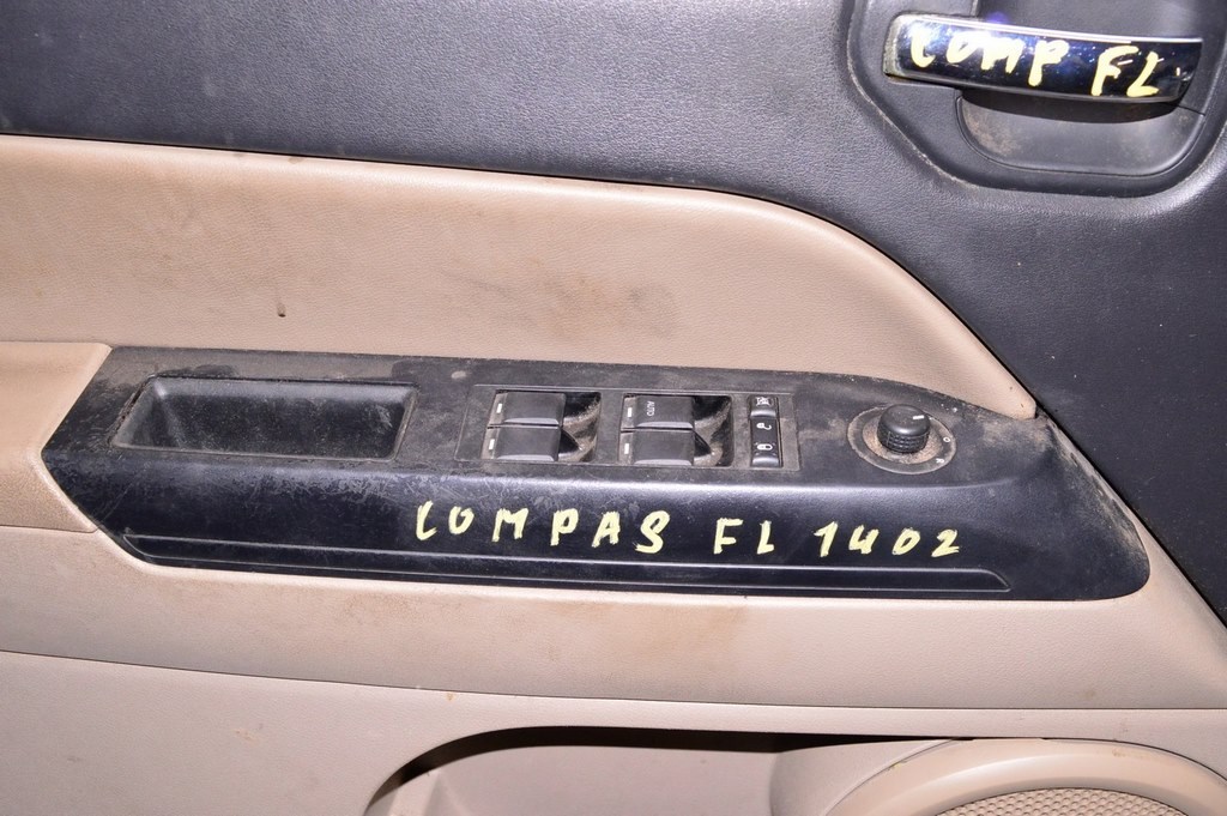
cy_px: 408
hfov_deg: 57.3
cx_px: 614
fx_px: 1124
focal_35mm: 33
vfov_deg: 39.9
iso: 1600
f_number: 8
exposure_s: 1/160
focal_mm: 22
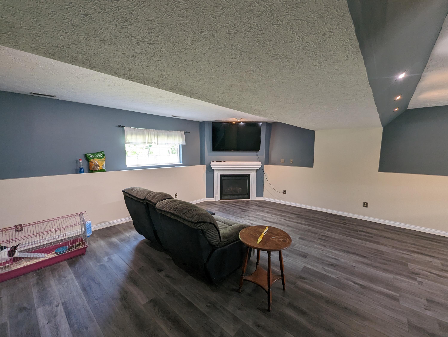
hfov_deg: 106.1
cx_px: 224
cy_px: 168
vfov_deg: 90.0
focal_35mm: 13
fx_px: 168
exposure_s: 1/24
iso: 88
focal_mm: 1.95
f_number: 2.2
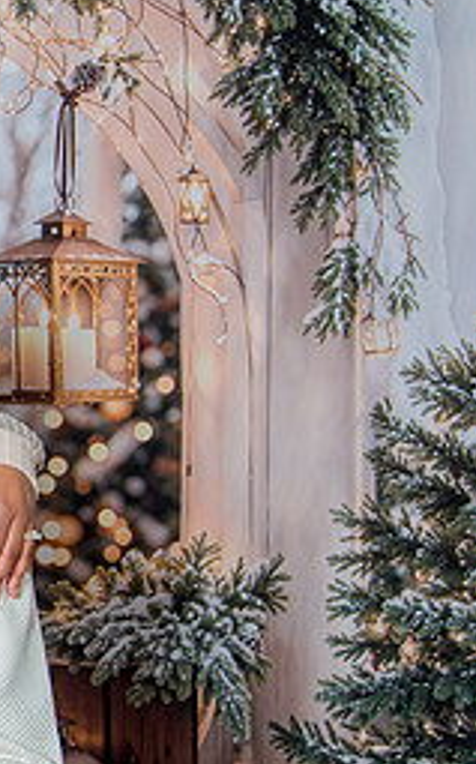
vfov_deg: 23.1
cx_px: -393
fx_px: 1871
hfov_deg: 13.0
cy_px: 366
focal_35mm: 90
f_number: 4
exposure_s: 1/200
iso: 100
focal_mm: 34
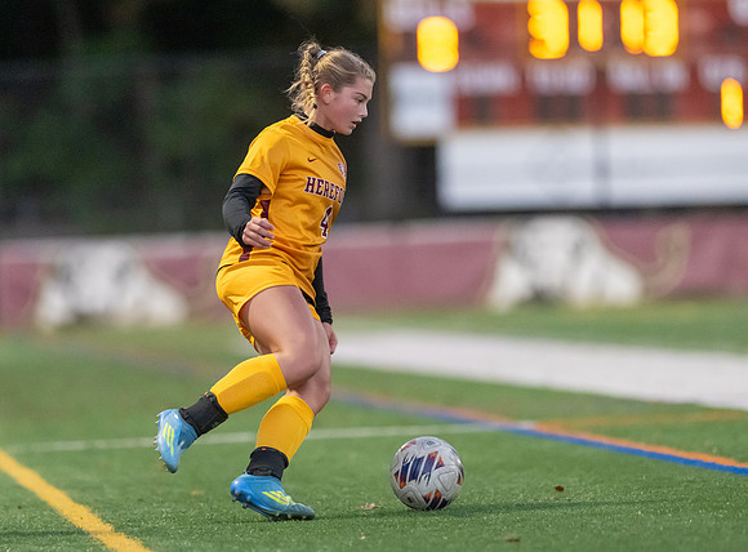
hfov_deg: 5.0
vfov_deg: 3.7
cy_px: 275
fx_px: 8614
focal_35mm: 401
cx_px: 286
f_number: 2.8
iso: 9000
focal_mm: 300
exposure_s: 1/1000
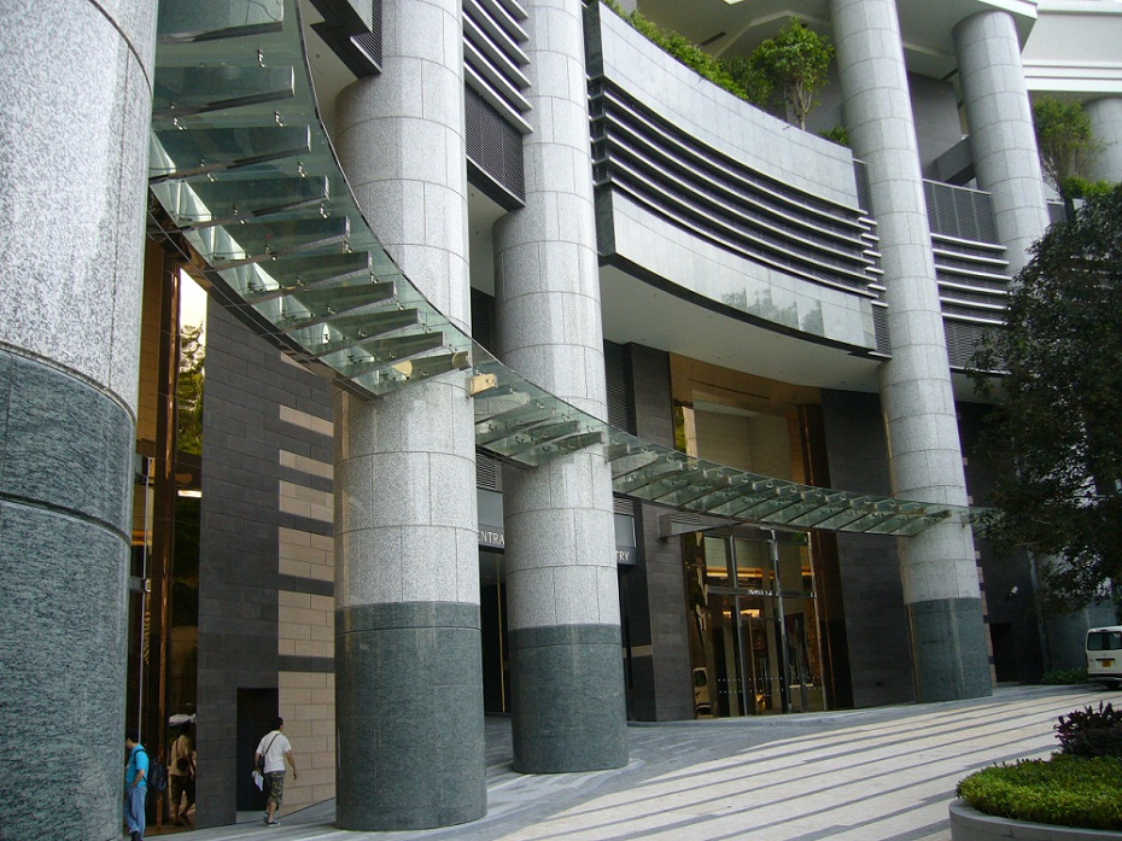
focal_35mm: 35
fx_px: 1134
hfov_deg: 52.6
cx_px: 561
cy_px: 420
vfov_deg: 40.7
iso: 80
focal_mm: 5.8
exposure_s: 1/200
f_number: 2.8
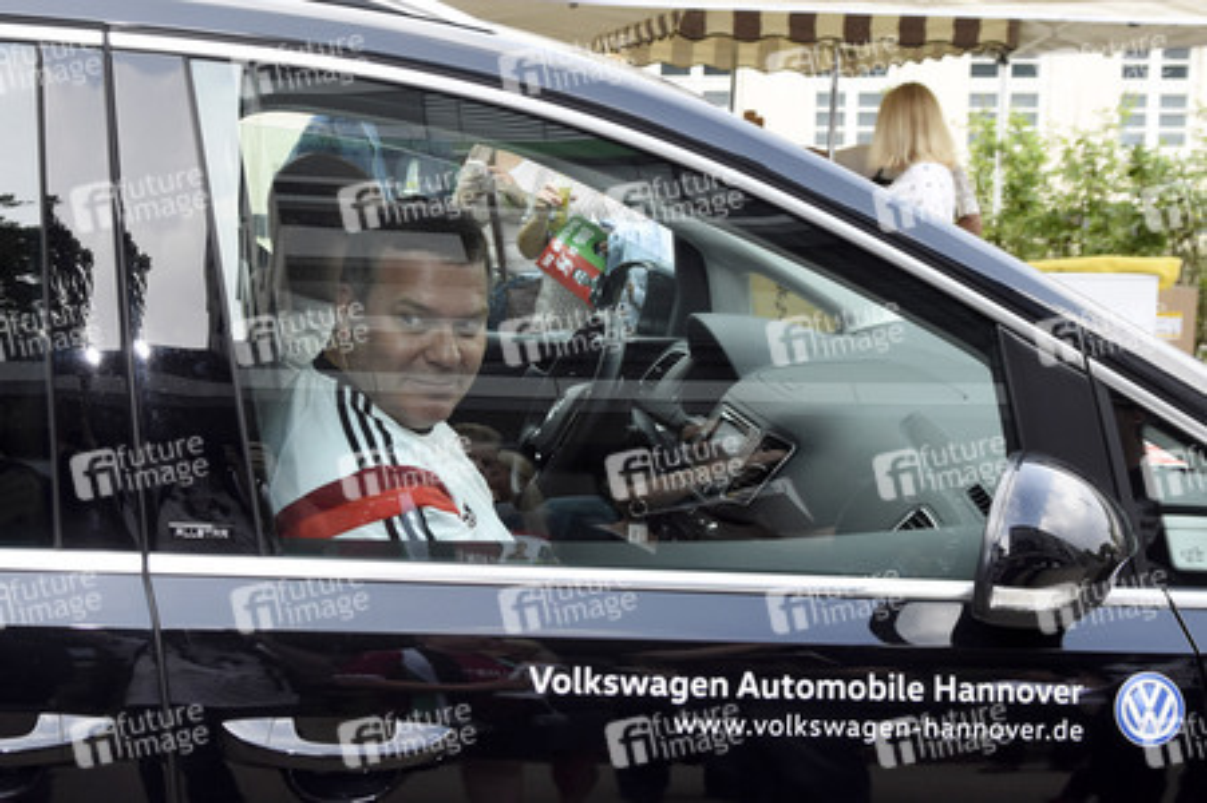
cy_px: 402
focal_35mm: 36
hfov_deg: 53.2
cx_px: 604
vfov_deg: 36.8
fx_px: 1206
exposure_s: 1/800
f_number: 5
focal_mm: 24
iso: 800
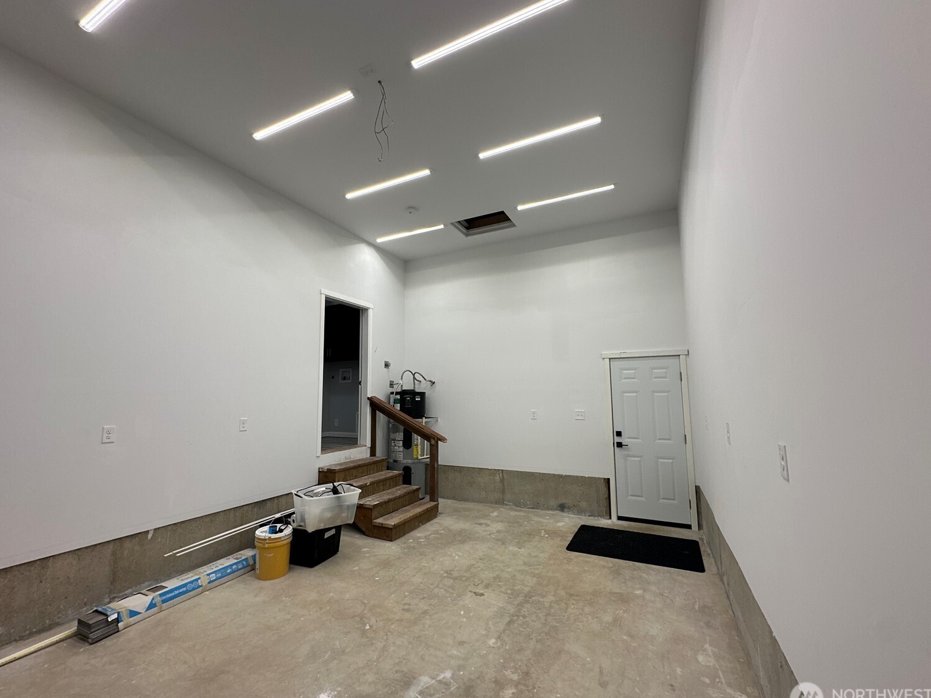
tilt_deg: +7.1
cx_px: 453
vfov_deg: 81.8
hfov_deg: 98.1
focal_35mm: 15
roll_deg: +0.9
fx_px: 403
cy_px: 350
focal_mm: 2.22
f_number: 2.2
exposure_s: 1/120
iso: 50
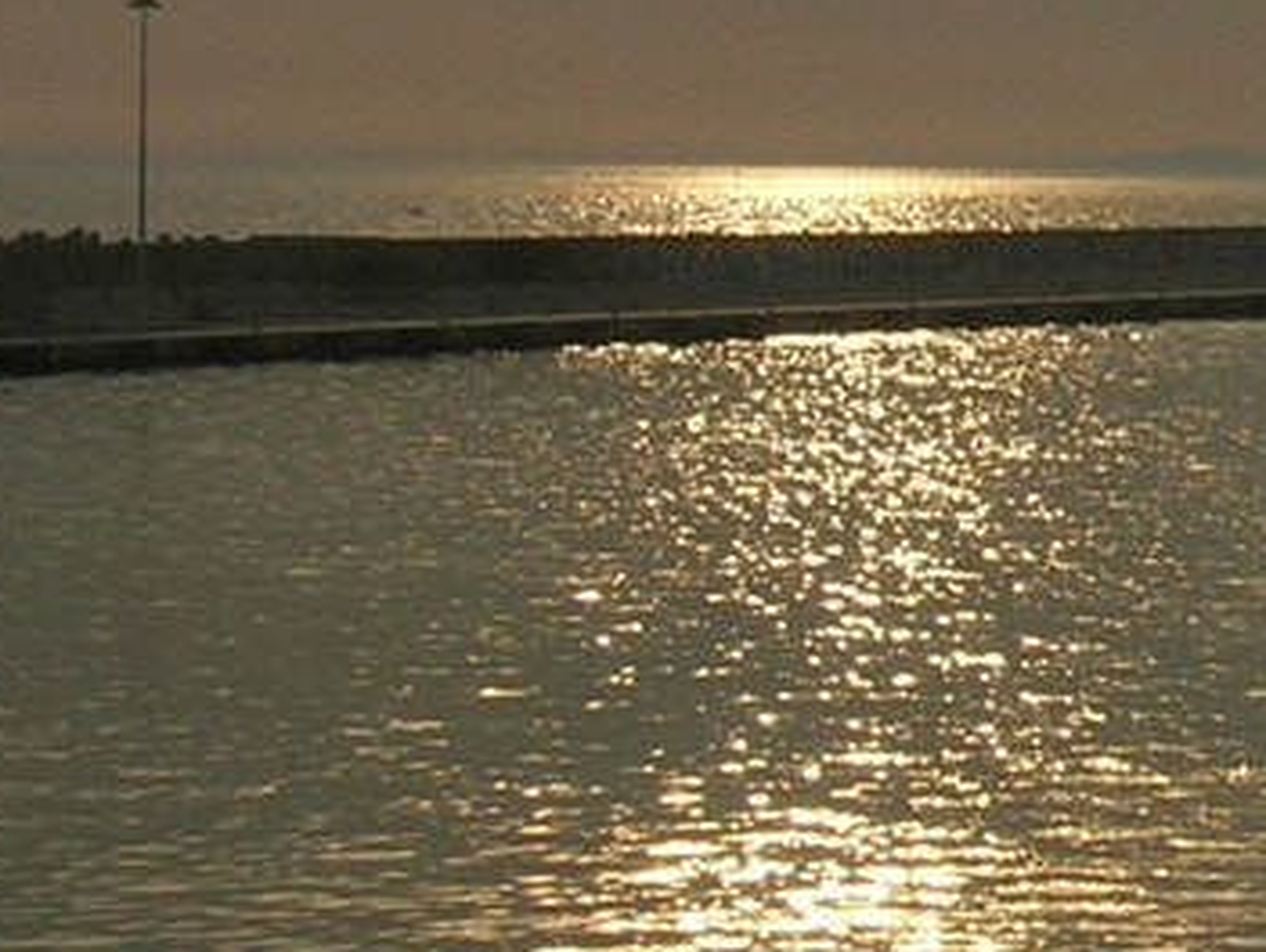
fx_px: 6334
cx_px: 1966
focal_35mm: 173
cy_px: 281
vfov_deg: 8.6
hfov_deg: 10.9
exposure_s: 1/1645
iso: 64
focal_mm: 7.8
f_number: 4.8
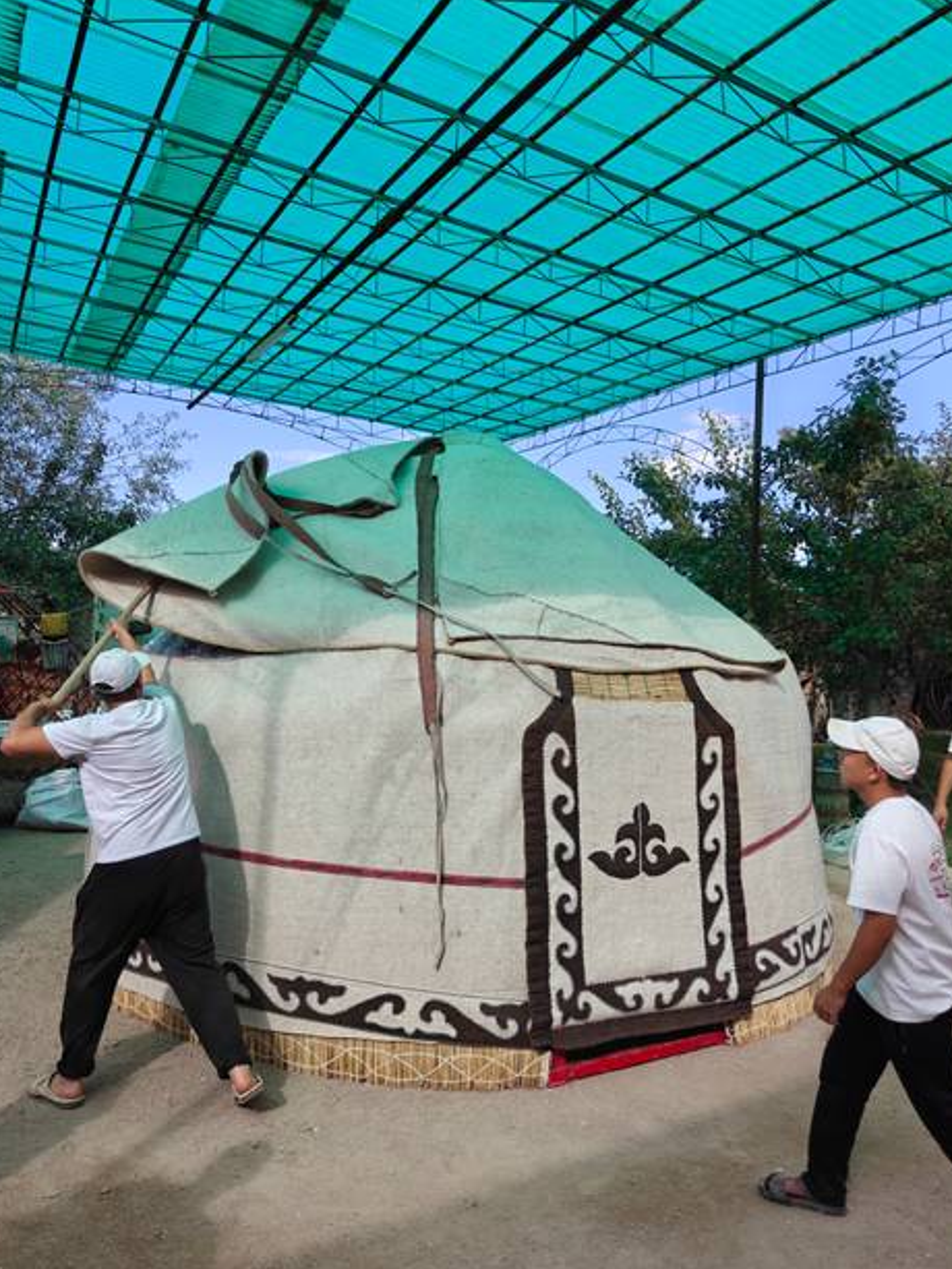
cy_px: 627
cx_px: 482
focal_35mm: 24
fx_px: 880
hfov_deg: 56.8
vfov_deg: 71.6
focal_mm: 6.06
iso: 125
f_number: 1.6
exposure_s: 1/1882
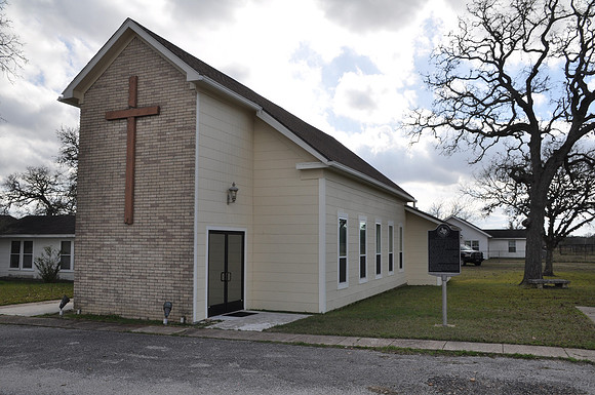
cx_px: 298
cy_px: 198
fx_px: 545
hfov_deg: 57.3
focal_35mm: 33
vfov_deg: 39.9
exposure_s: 1/160
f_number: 13
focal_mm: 22
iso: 200
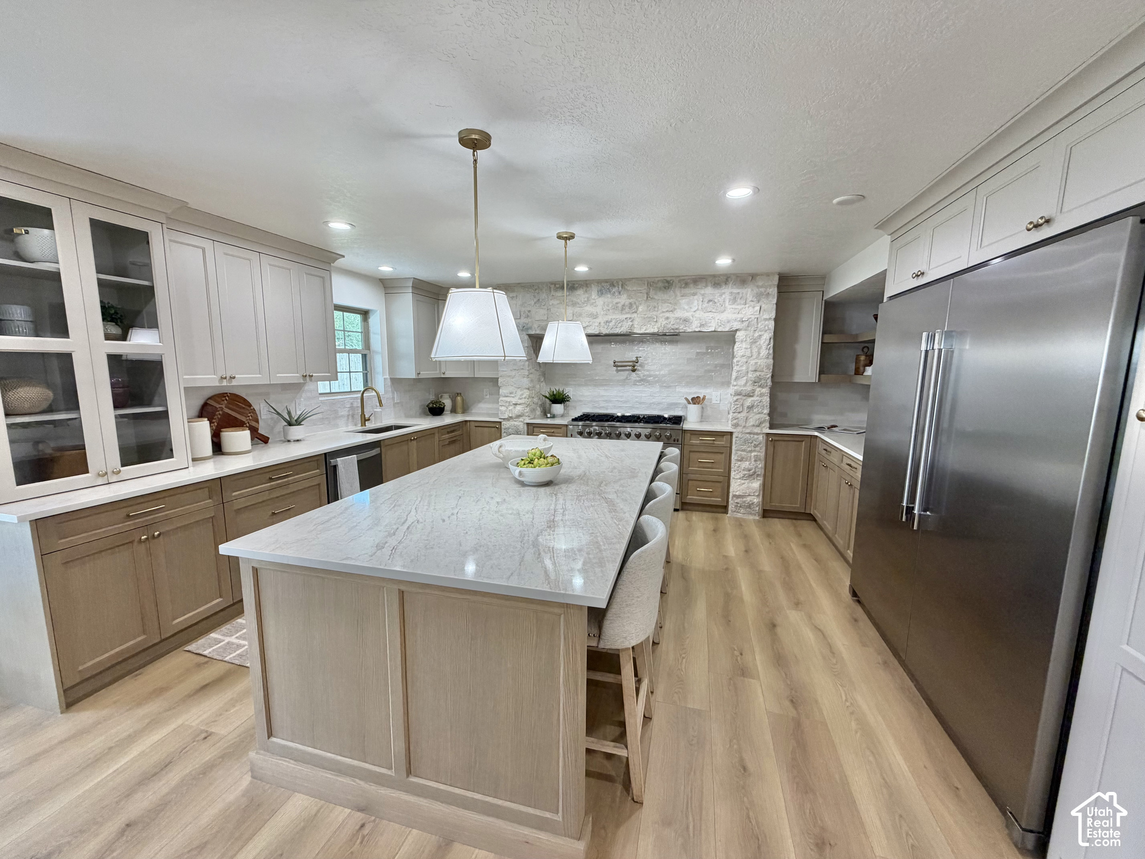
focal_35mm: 14
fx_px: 463
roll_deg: -0.4
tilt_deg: -8.7
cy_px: 430
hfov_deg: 102.1
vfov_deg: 85.7
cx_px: 572
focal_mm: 2.22
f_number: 2.2
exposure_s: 1/120
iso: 160
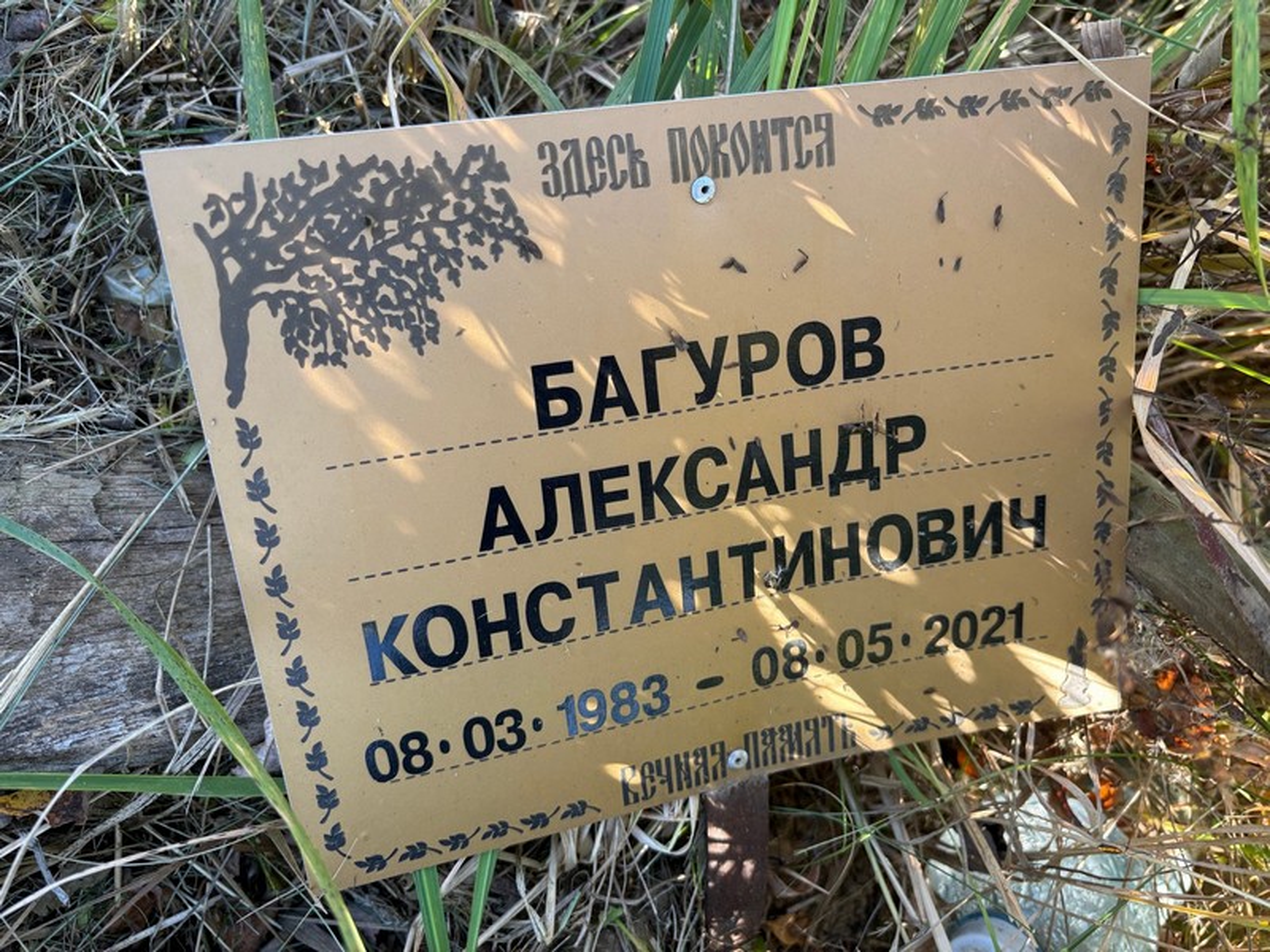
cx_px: 635
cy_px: 476
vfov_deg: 53.1
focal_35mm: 26
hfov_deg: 67.3
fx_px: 954
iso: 32
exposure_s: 1/126
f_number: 1.6
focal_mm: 5.96
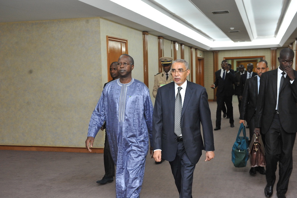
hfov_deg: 41.1
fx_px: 396
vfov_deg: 28.0
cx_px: 148
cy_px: 99
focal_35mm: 48
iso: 3200
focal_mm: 48
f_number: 5.6
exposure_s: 1/160
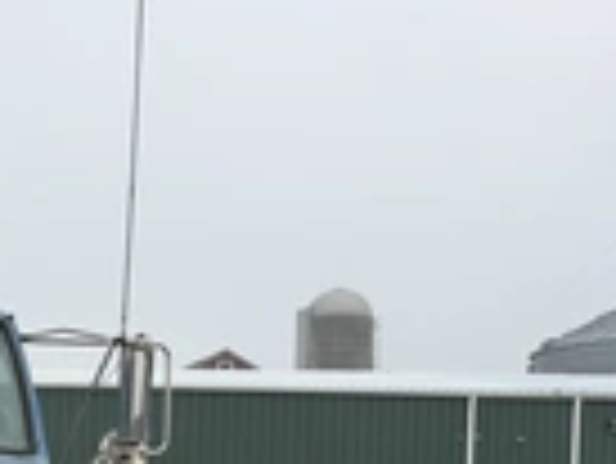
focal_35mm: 70
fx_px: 1247
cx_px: -166
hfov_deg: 24.5
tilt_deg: -1.1
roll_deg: -1.1
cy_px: 536
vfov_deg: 19.9
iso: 80
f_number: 1.78
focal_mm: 6.76
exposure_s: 1/1770
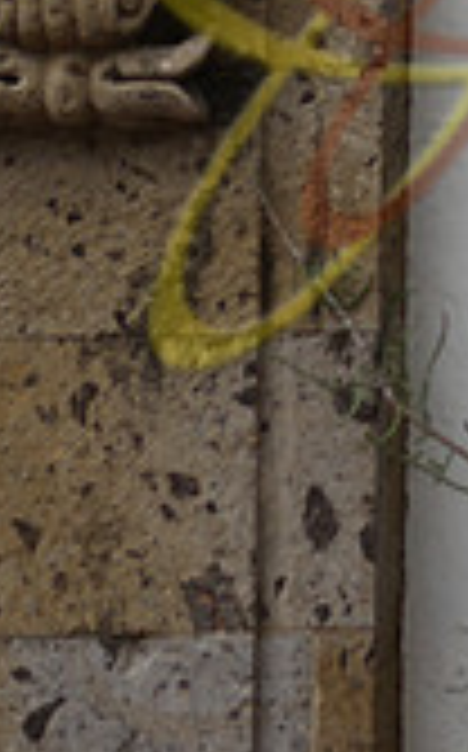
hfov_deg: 10.2
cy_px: -61
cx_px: 990
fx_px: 2394
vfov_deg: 17.3
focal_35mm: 117
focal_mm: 22
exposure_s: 1/80
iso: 100
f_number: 3.5
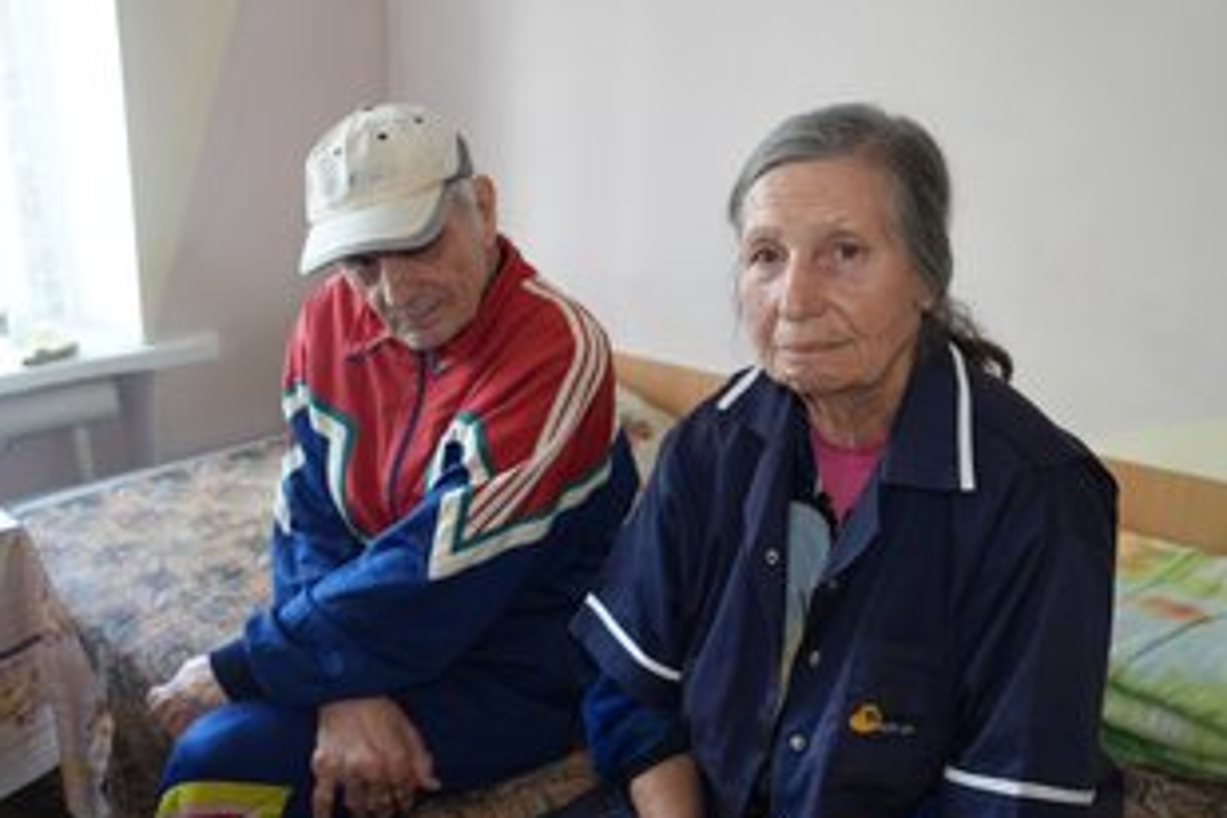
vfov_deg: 37.8
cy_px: 451
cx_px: 568
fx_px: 1193
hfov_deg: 54.4
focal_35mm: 35
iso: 2500
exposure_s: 1/160
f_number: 4
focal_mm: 27
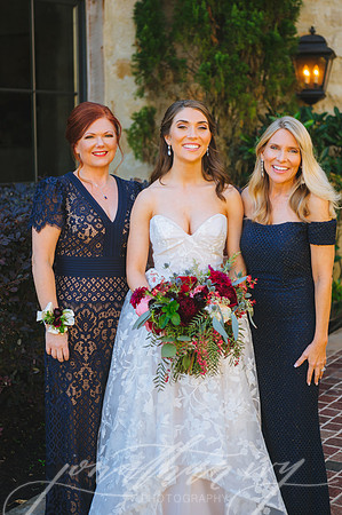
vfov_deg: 28.9
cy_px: 258
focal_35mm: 70
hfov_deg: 19.4
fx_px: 1000
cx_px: 171
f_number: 2.8
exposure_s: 1/640
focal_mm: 70
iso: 250
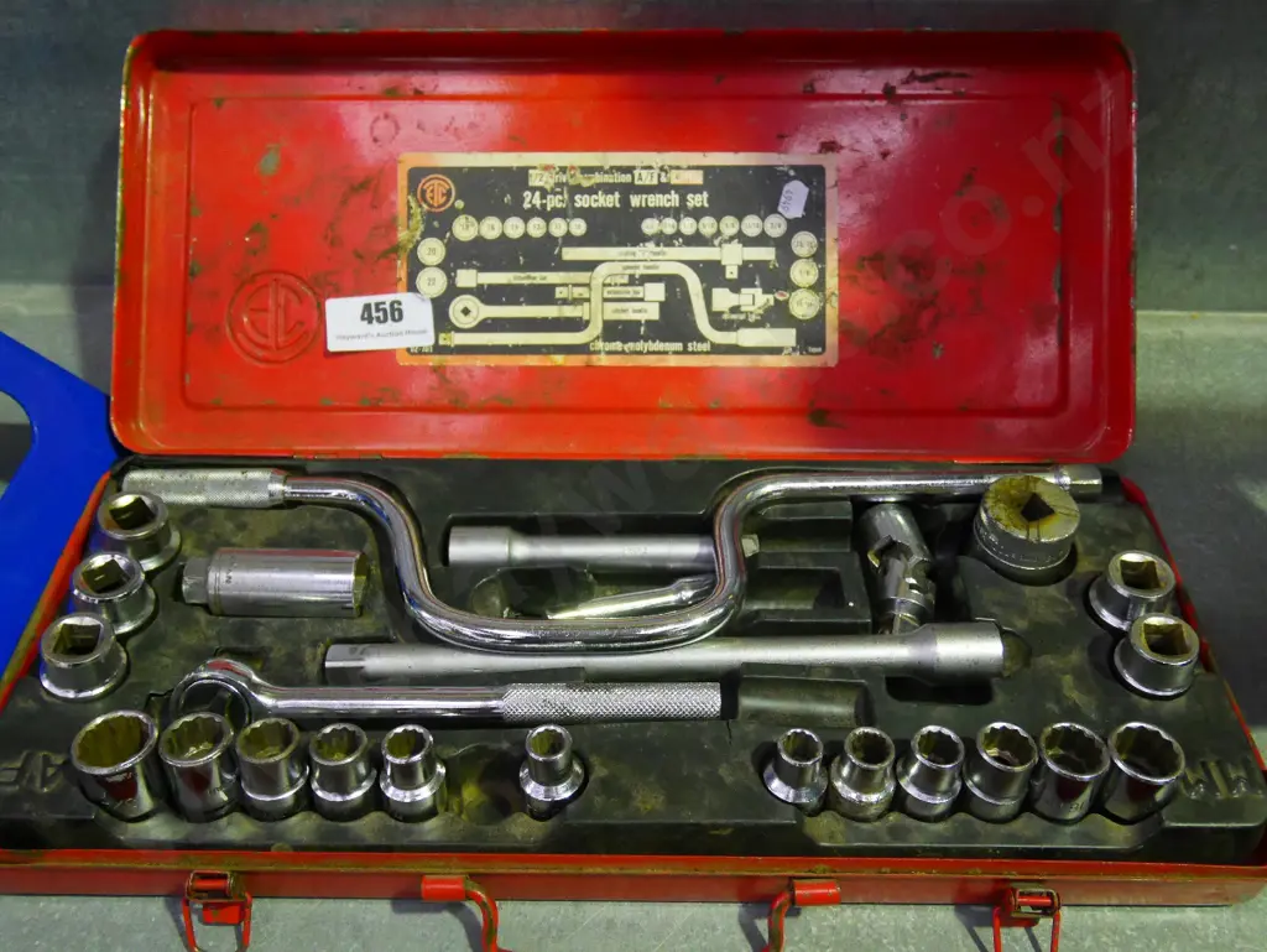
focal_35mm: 32
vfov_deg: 44.2
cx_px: 634
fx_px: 1172
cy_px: 476
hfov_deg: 56.8
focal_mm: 16
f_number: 4
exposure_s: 1/100
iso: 3200
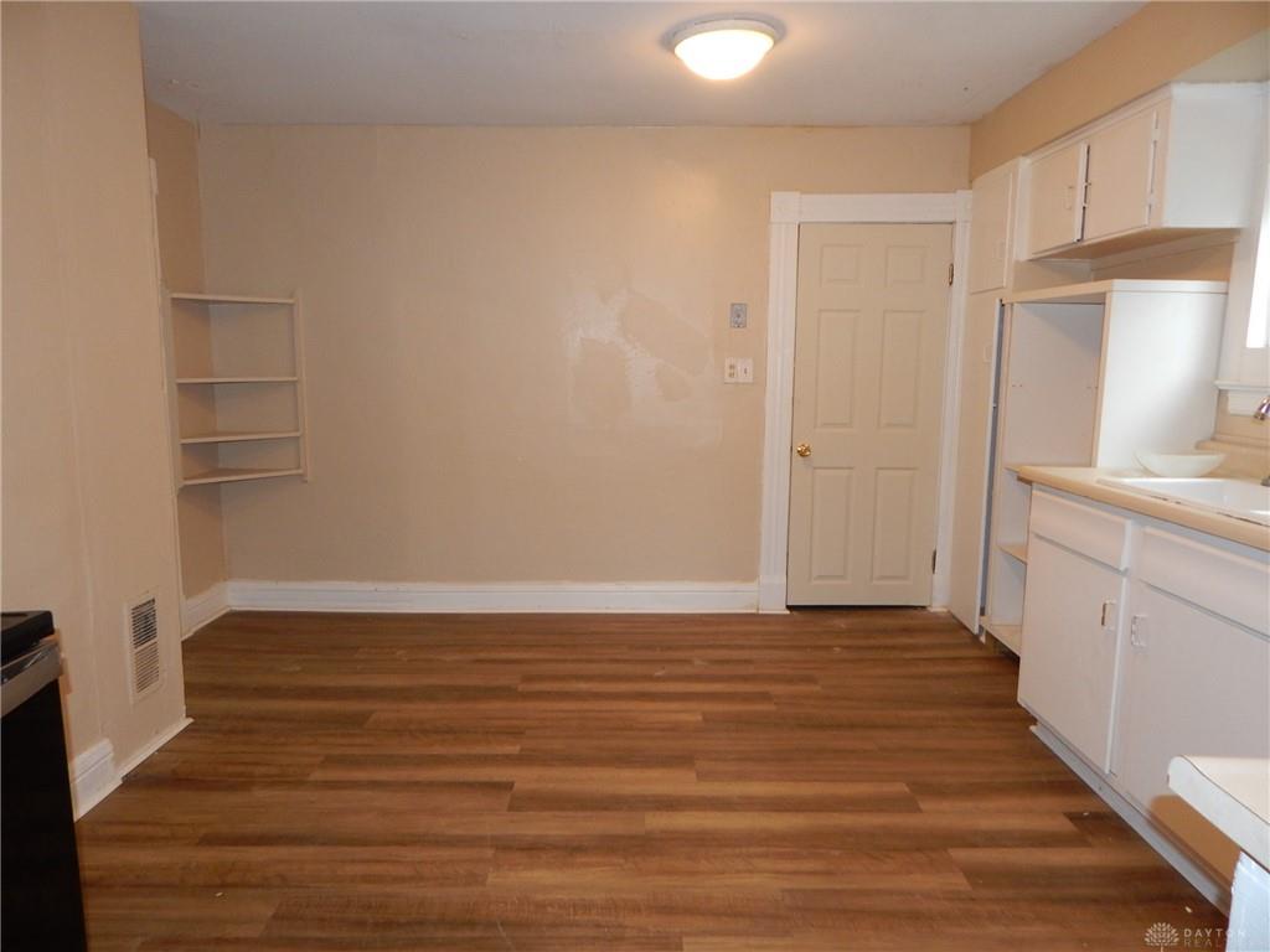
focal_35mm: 22
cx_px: 635
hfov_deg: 76.4
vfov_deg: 61.1
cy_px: 476
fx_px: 807
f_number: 3
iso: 200
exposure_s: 1/30
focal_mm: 4
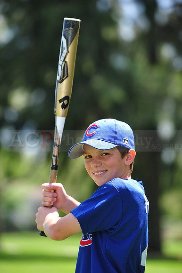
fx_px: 1518
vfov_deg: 10.3
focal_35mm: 200
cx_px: 91
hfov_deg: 6.9
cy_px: 136
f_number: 4.5
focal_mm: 200
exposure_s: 1/400
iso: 200
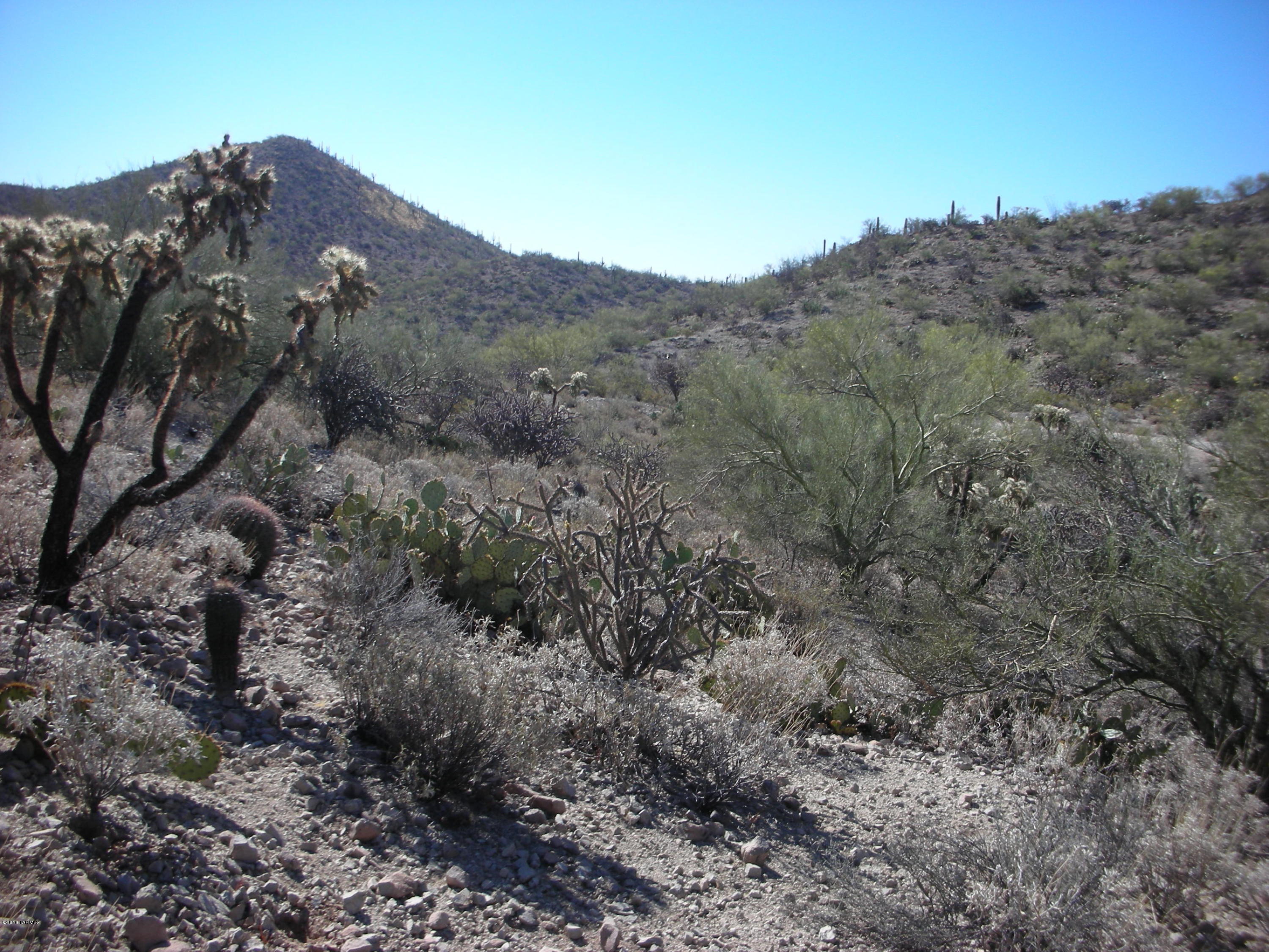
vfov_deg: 40.7
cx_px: 634
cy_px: 476
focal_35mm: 35
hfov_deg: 52.6
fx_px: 1283
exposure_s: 1/81.1
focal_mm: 5.8
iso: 50
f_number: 8.5
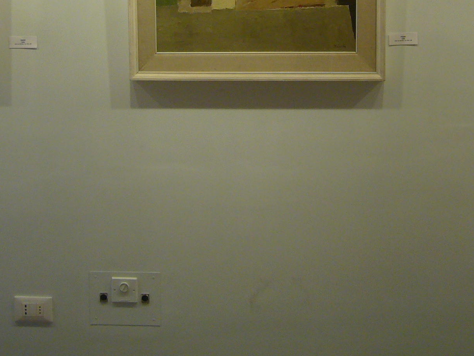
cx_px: 260
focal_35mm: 81
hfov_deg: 24.1
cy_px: -32
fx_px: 1109
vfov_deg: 17.6
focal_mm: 5.8
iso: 100
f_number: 2.8
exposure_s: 1/20
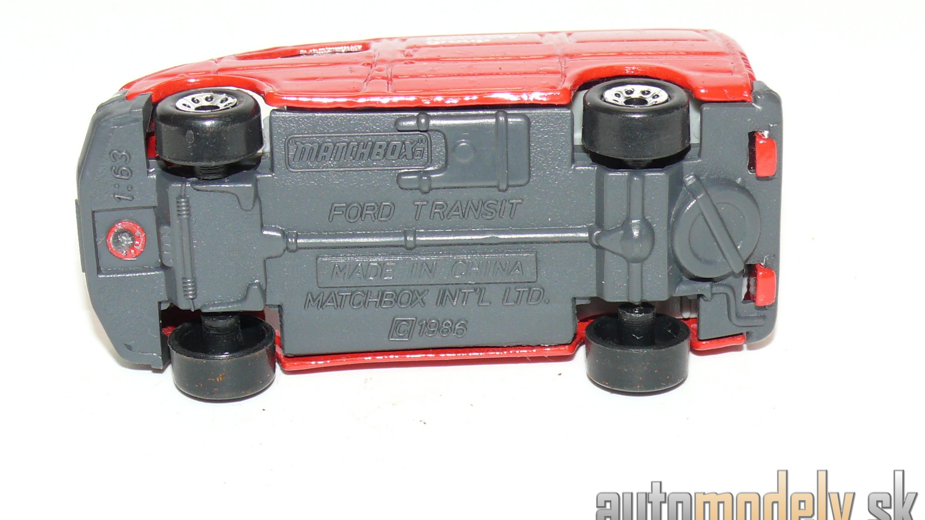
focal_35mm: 106
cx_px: 462
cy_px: 210
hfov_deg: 20.2
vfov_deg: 11.4
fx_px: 2600
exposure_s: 1/30
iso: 100
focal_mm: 13.2
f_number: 4
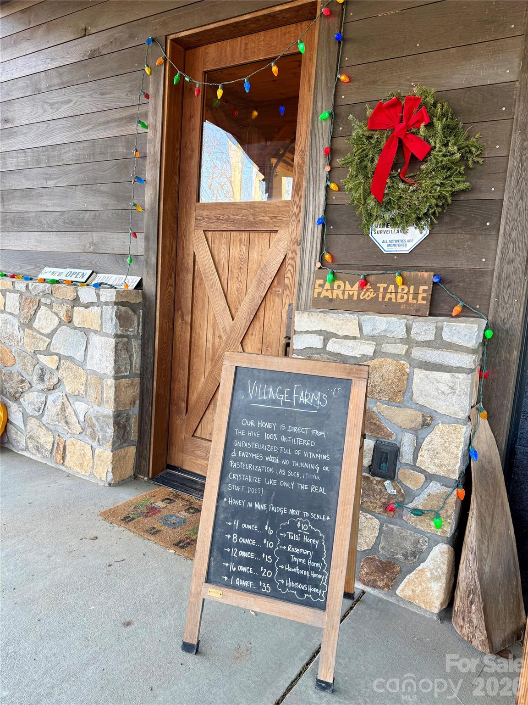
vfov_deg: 71.6
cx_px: 264
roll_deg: -3.7
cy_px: 352
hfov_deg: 56.8
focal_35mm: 24
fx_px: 488
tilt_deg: -6.9
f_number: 1.78
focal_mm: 6.76
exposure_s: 1/121
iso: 125
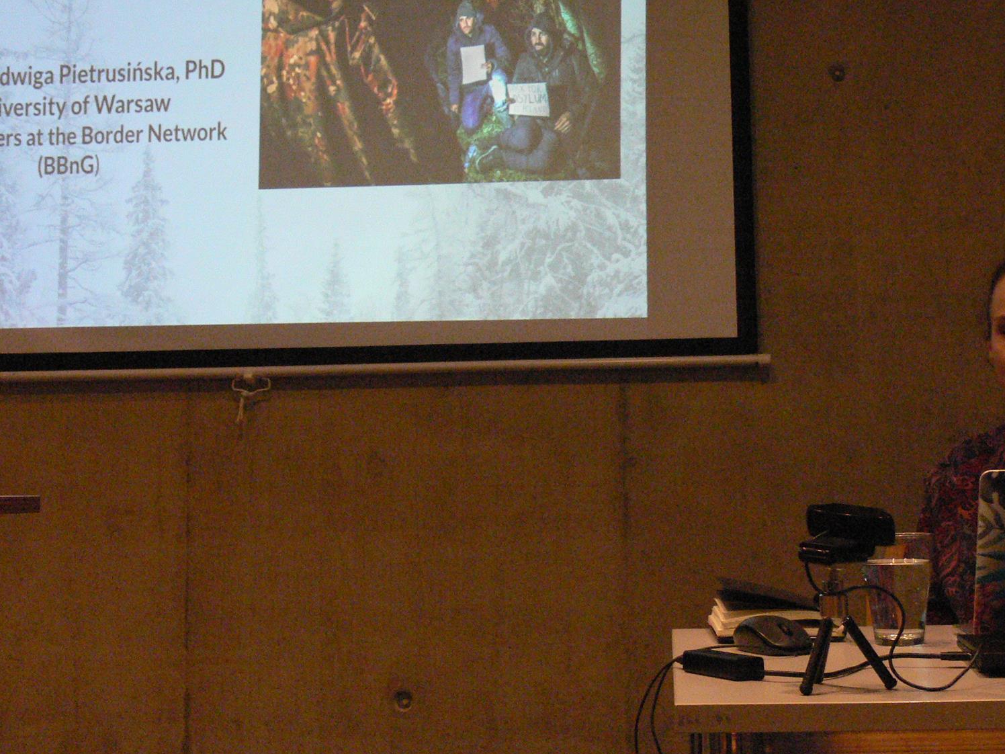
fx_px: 1829
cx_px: 571
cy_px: 232
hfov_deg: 30.7
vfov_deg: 23.1
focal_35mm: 63
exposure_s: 1/30
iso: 400
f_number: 2.8
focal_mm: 8.9
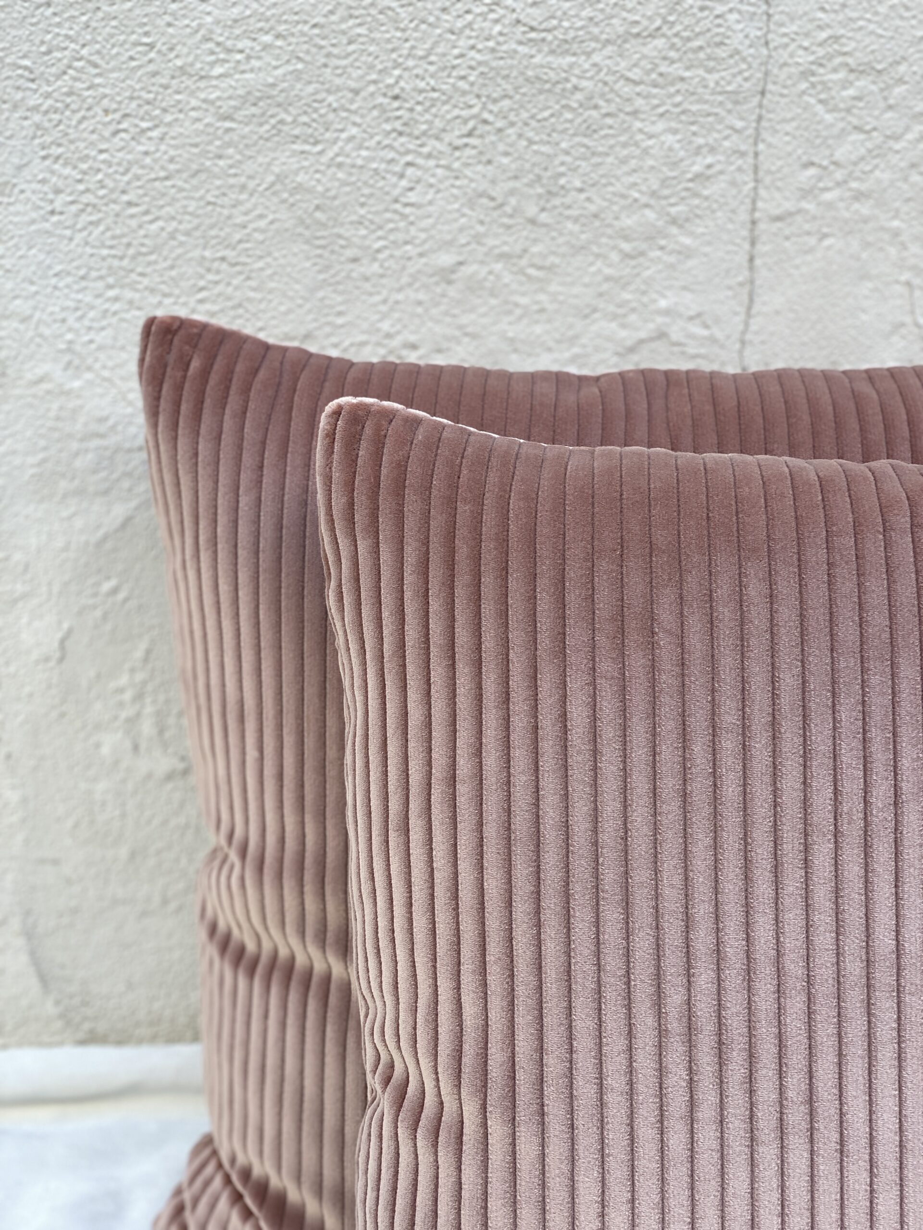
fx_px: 1849
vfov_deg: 36.8
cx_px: 462
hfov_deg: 28.0
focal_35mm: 52
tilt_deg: -21.4
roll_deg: +0.5
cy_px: 615
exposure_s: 1/132
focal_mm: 6
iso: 20
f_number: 2
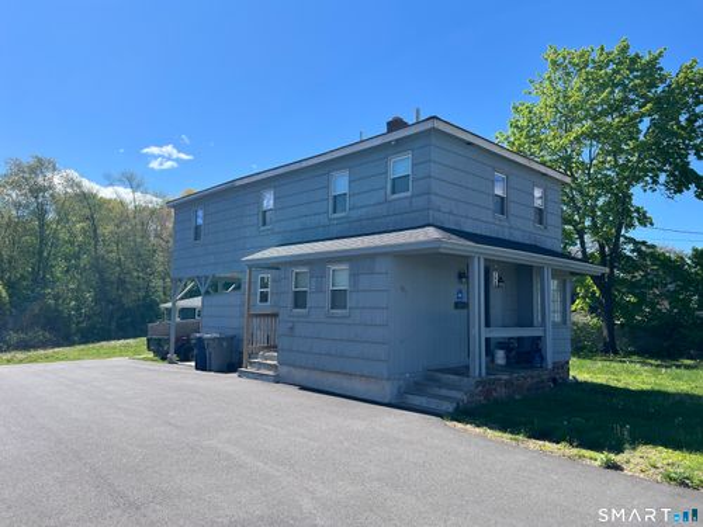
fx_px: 528
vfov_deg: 53.1
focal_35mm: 26
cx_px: 352
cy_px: 264
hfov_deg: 67.3
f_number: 1.5
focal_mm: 5.7
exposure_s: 1/3460
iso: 50
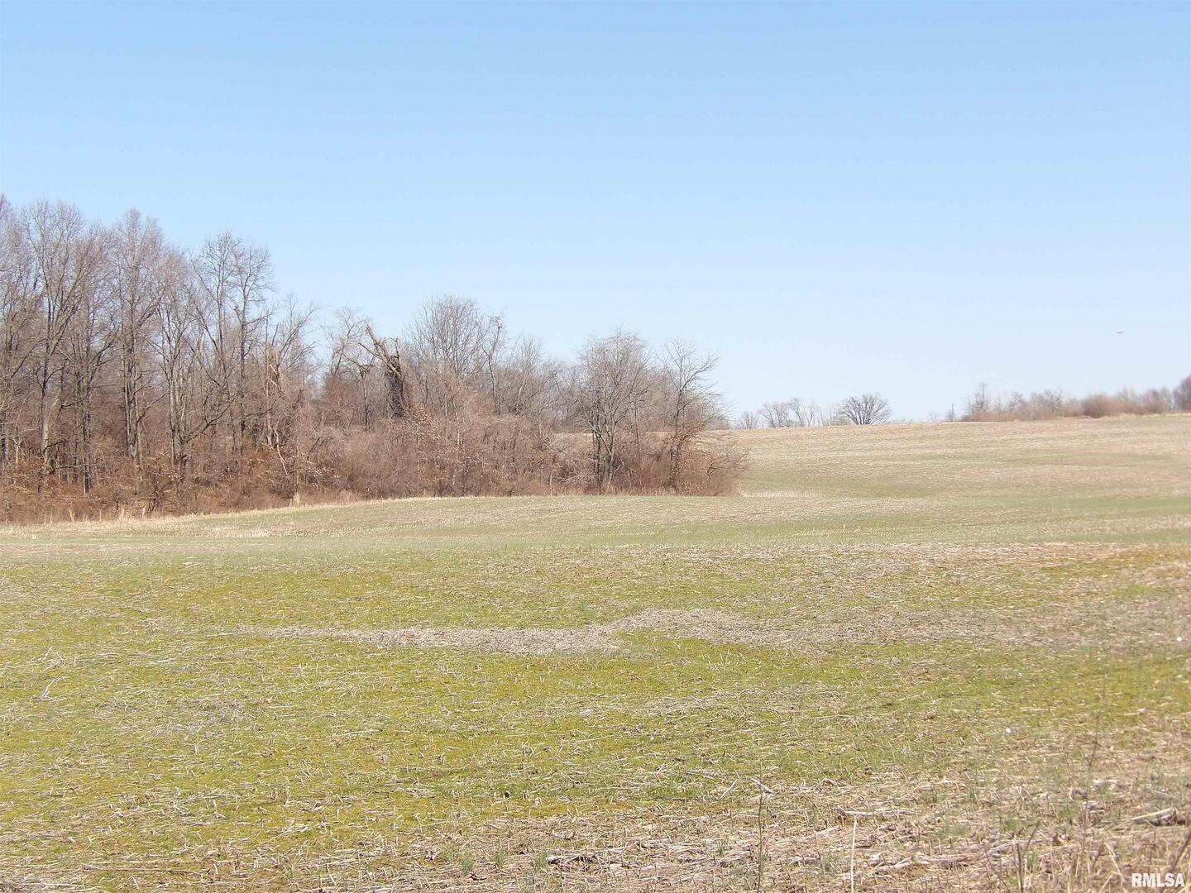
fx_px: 2477
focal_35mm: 72
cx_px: 596
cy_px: 446
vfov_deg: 20.4
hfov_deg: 27.0
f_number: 4.1
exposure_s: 1/591
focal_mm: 13
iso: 100
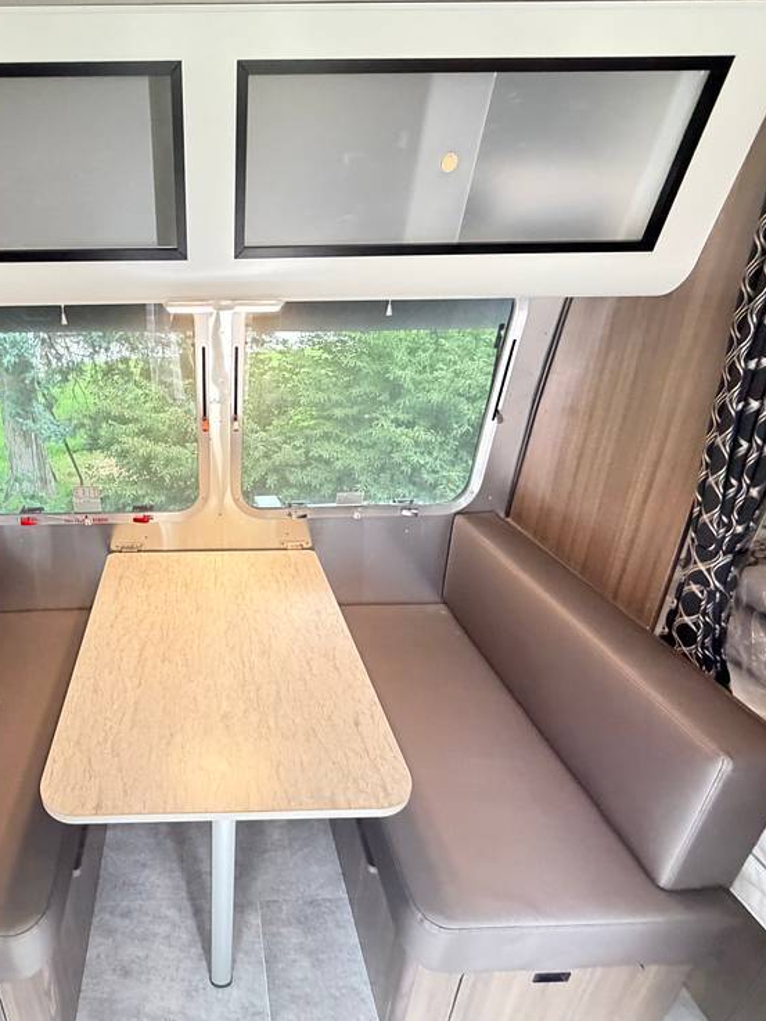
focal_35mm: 19
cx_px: 209
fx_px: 560
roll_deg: -0.4
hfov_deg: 65.3
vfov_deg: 84.7
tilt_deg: -21.8
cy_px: 513
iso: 640
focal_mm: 2.22
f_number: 2.2
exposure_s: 1/55
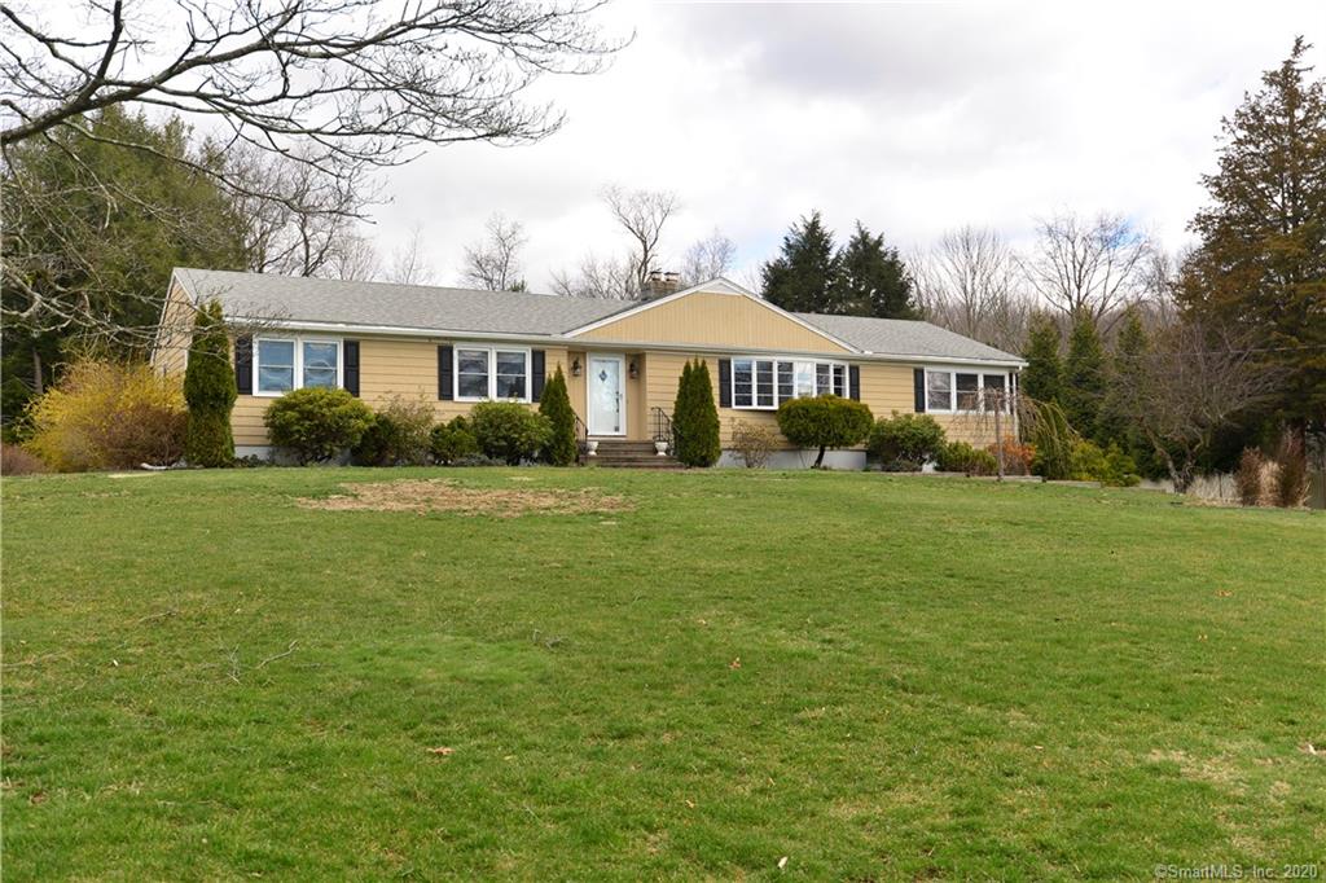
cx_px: 663
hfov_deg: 54.4
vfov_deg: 37.8
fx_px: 1289
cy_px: 442
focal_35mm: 35
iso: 200
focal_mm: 35
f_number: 6.3
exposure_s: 1/400
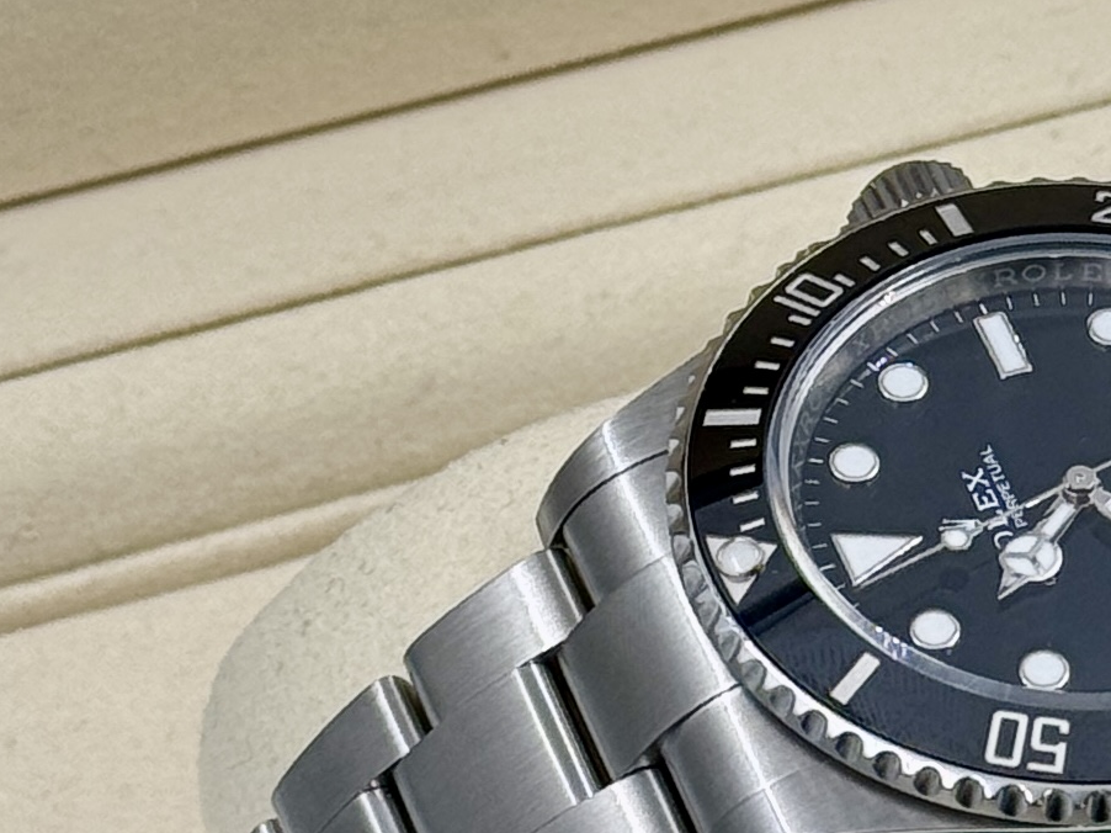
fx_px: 3241
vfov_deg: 14.5
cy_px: 750
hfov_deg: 18.9
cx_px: 1098
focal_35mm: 101
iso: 64
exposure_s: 1/457
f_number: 1.78
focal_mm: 6.76
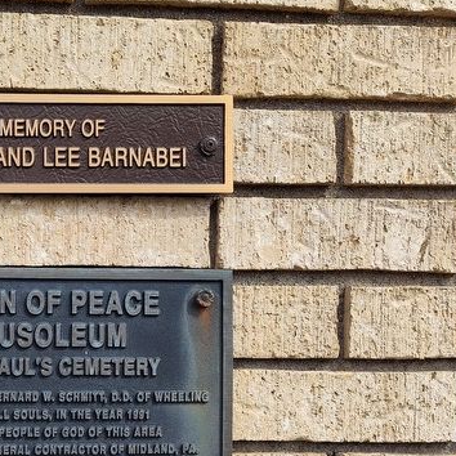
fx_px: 686
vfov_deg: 36.2
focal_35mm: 46
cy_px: 327
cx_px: 55
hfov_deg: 34.9
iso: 100
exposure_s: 1/1089
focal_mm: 5.56
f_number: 1.8
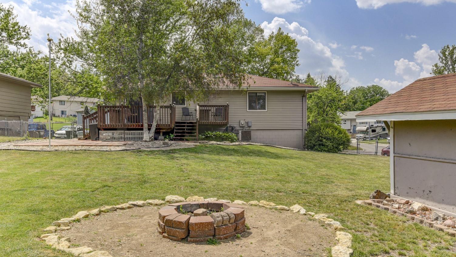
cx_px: 233
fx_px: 351
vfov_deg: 40.2
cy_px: 138
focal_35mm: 29
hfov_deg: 66.1
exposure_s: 1/1000
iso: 400
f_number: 8
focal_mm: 26
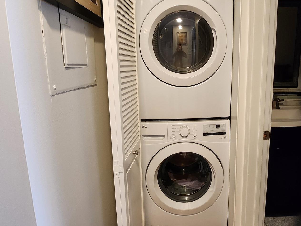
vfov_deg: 63.0
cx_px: 175
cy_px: 93
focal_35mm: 21
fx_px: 183
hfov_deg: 78.4
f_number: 2.2
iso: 320
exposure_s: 1/40
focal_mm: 1.7
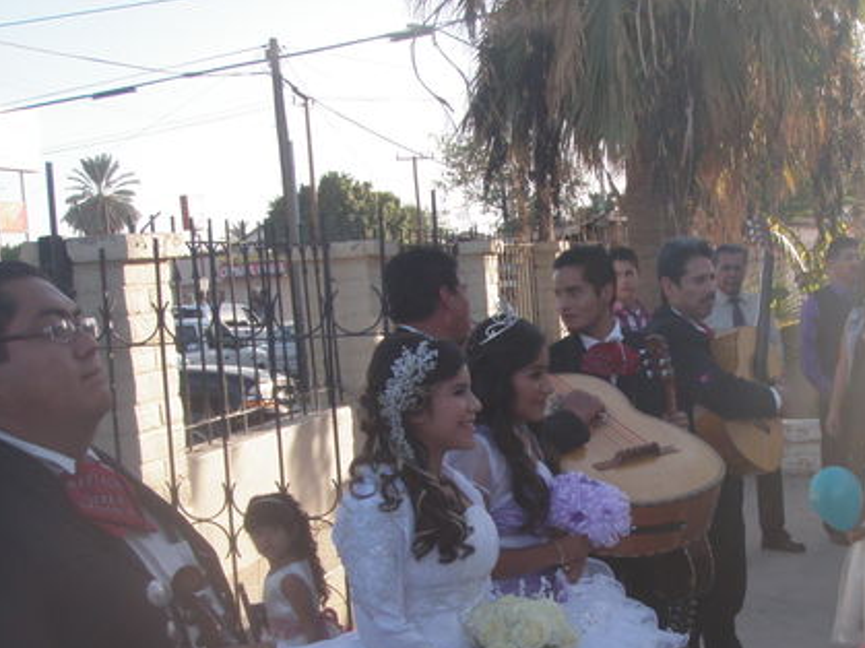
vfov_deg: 25.0
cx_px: 588
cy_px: 458
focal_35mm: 58
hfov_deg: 32.9
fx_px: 1449
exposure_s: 1/320
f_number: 3.5
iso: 80
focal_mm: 6.7
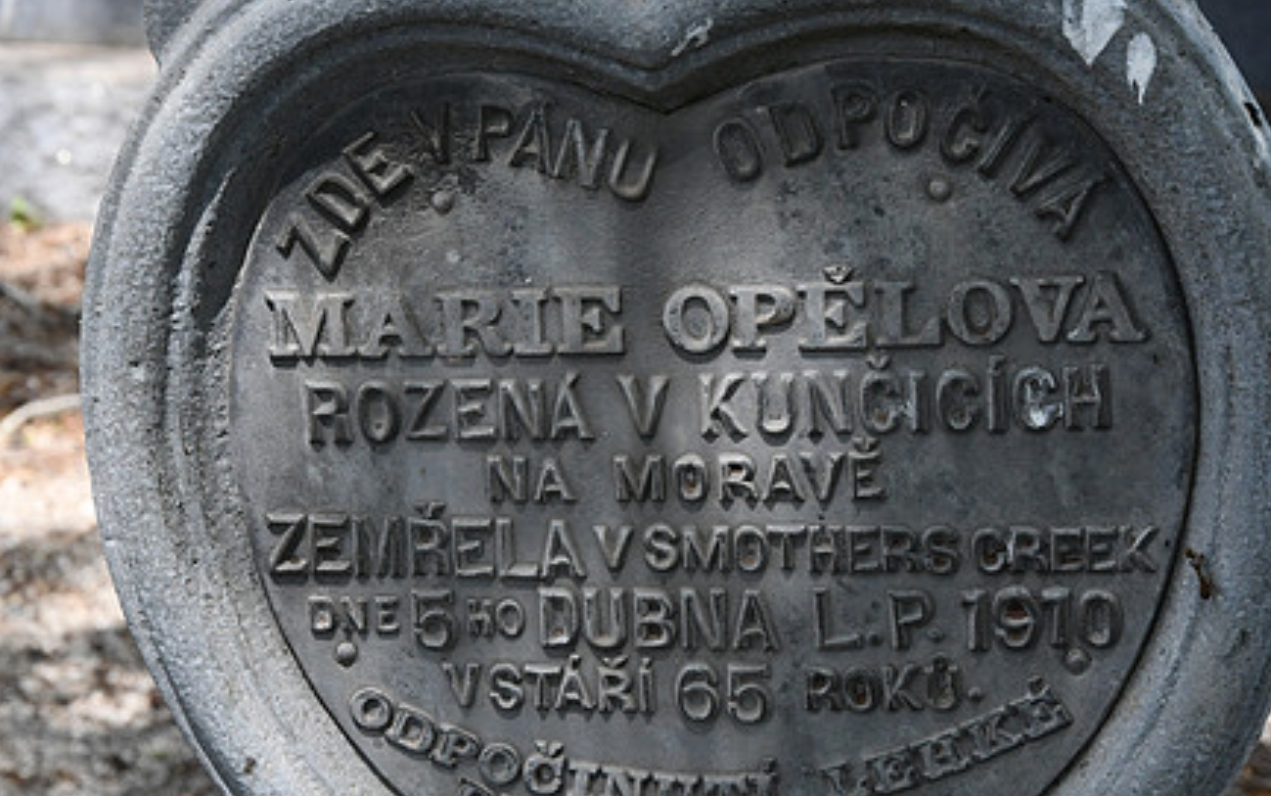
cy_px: 504
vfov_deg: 10.3
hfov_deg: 16.4
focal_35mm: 127
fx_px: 4401
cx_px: 643
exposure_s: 1/640
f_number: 13
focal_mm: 62
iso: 1600
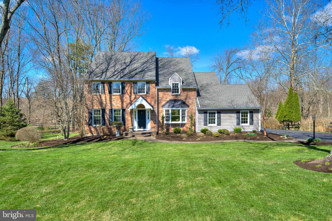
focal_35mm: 24
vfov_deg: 53.1
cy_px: 110
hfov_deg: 73.7
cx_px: 166
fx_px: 221
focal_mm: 24
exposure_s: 1/160
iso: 100
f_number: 8
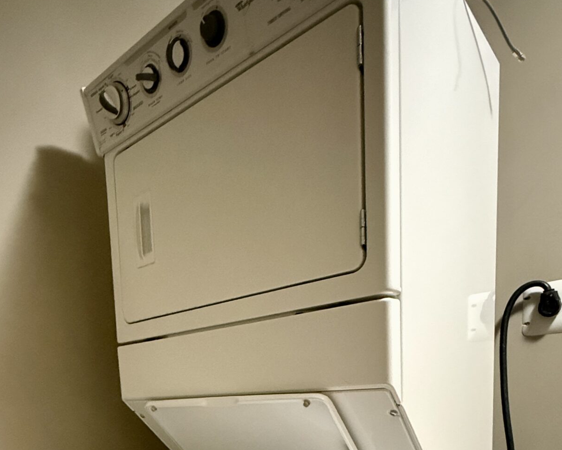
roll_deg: +2.9
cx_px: 207
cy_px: 456
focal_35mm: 29
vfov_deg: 42.7
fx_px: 482
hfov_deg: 59.6
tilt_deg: -6.1
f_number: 2.2
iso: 1600
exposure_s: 1/40
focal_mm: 2.22
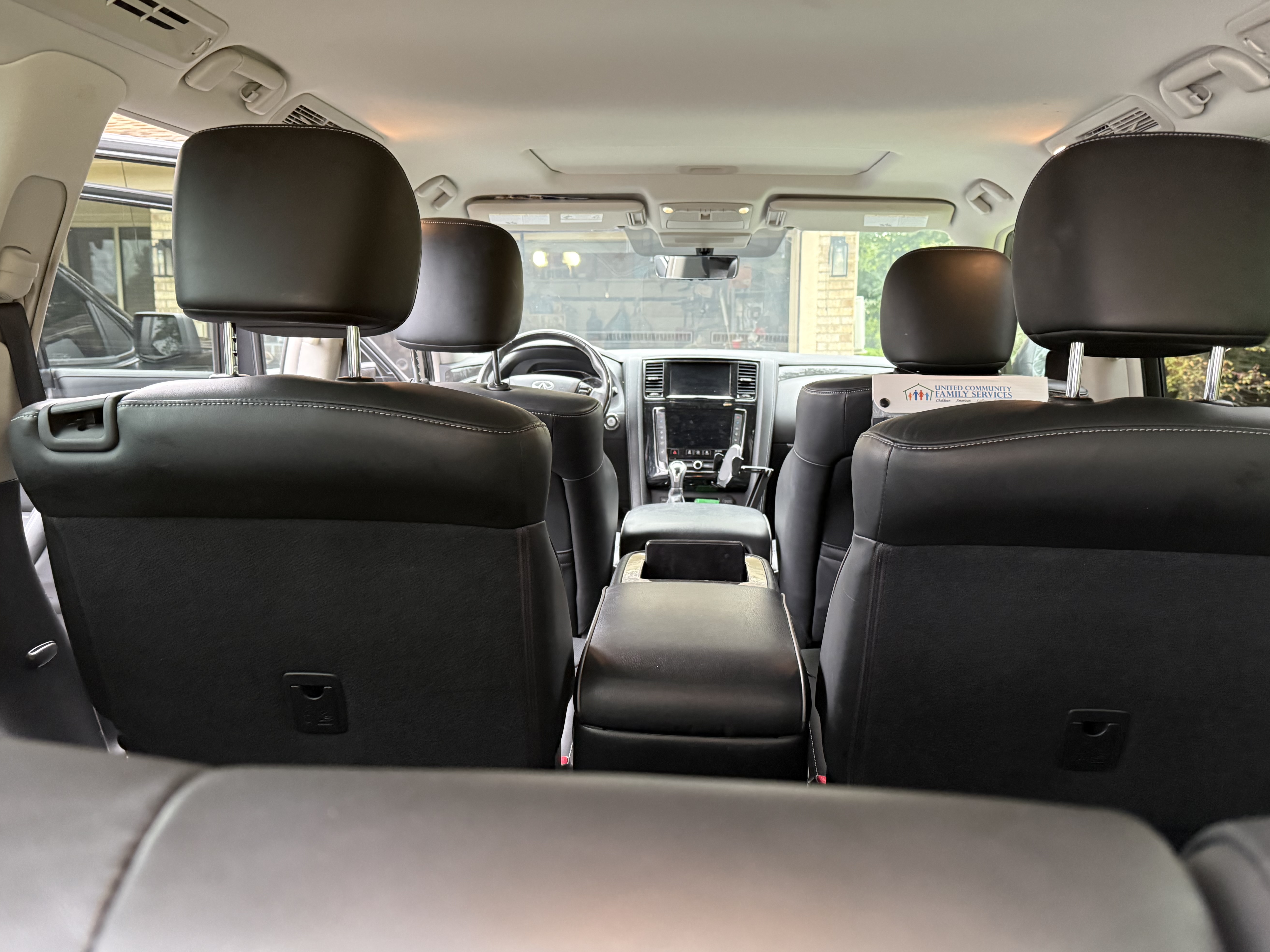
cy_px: 493
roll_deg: +0.0
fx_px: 954
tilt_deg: -8.1
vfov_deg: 53.0
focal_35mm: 26
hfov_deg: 67.3
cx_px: 643
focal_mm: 6.76
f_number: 1.78
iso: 800
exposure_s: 1/54
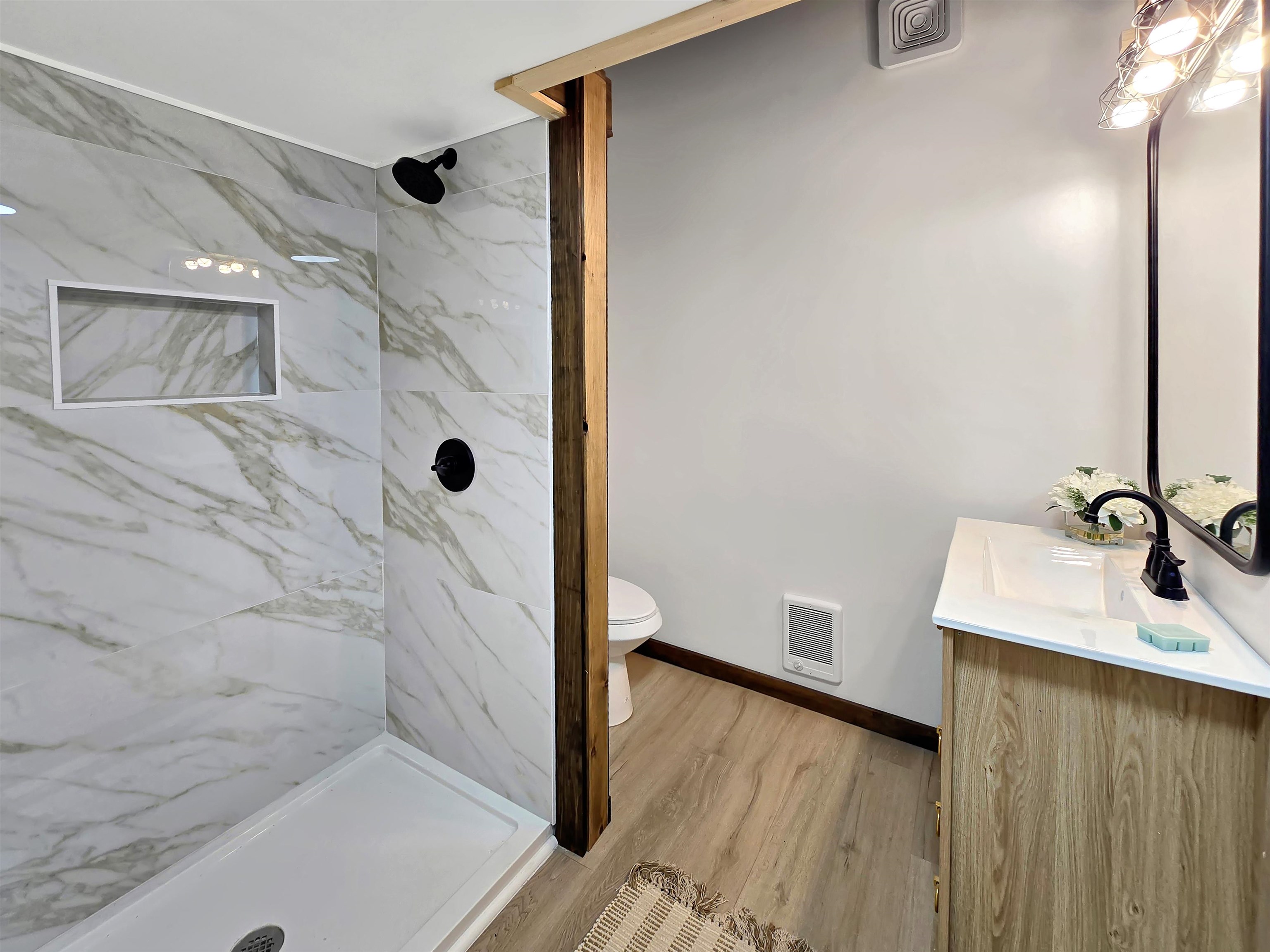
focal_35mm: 13
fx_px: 477
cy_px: 476
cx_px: 635
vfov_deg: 89.9
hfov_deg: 106.2
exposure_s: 1/60
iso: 80
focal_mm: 2.2
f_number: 2.2
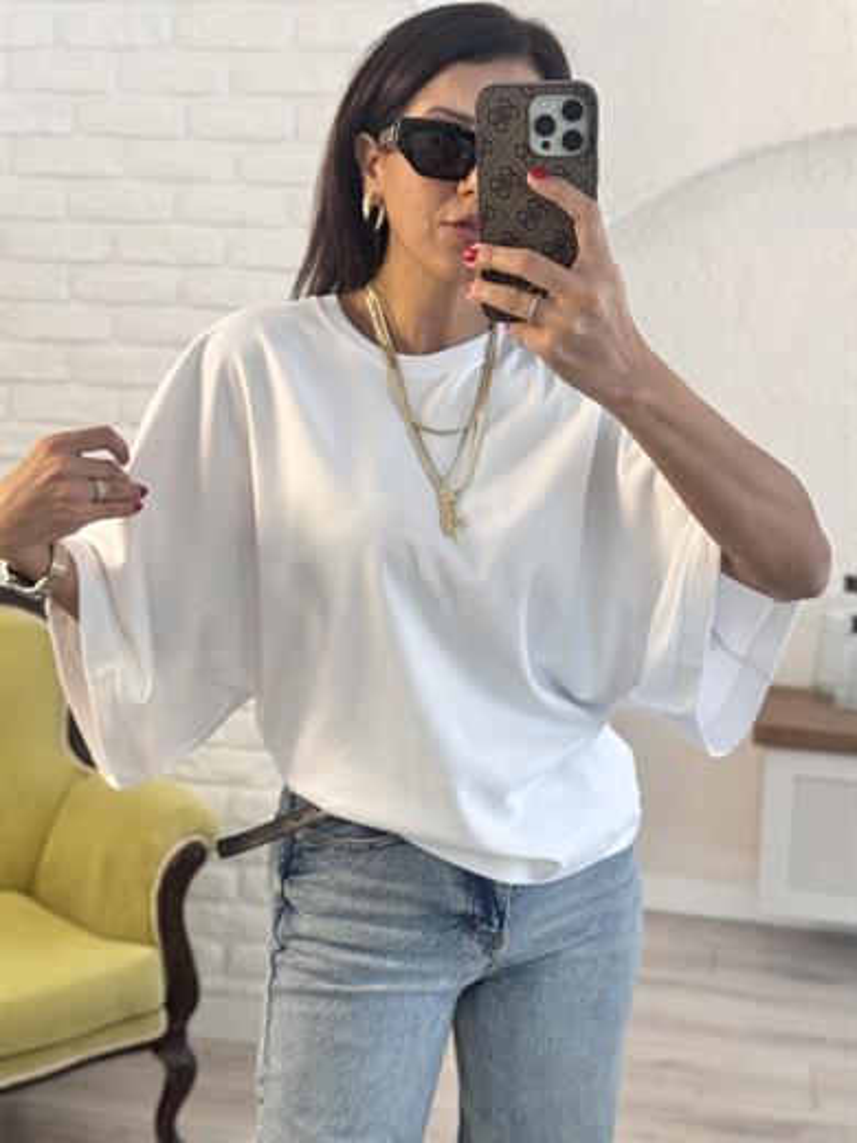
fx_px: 1584
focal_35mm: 48
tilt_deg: -20.9
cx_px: 428
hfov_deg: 30.3
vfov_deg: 39.7
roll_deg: -1.7
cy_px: 572
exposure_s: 1/108
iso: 100
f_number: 1.78
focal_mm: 6.76
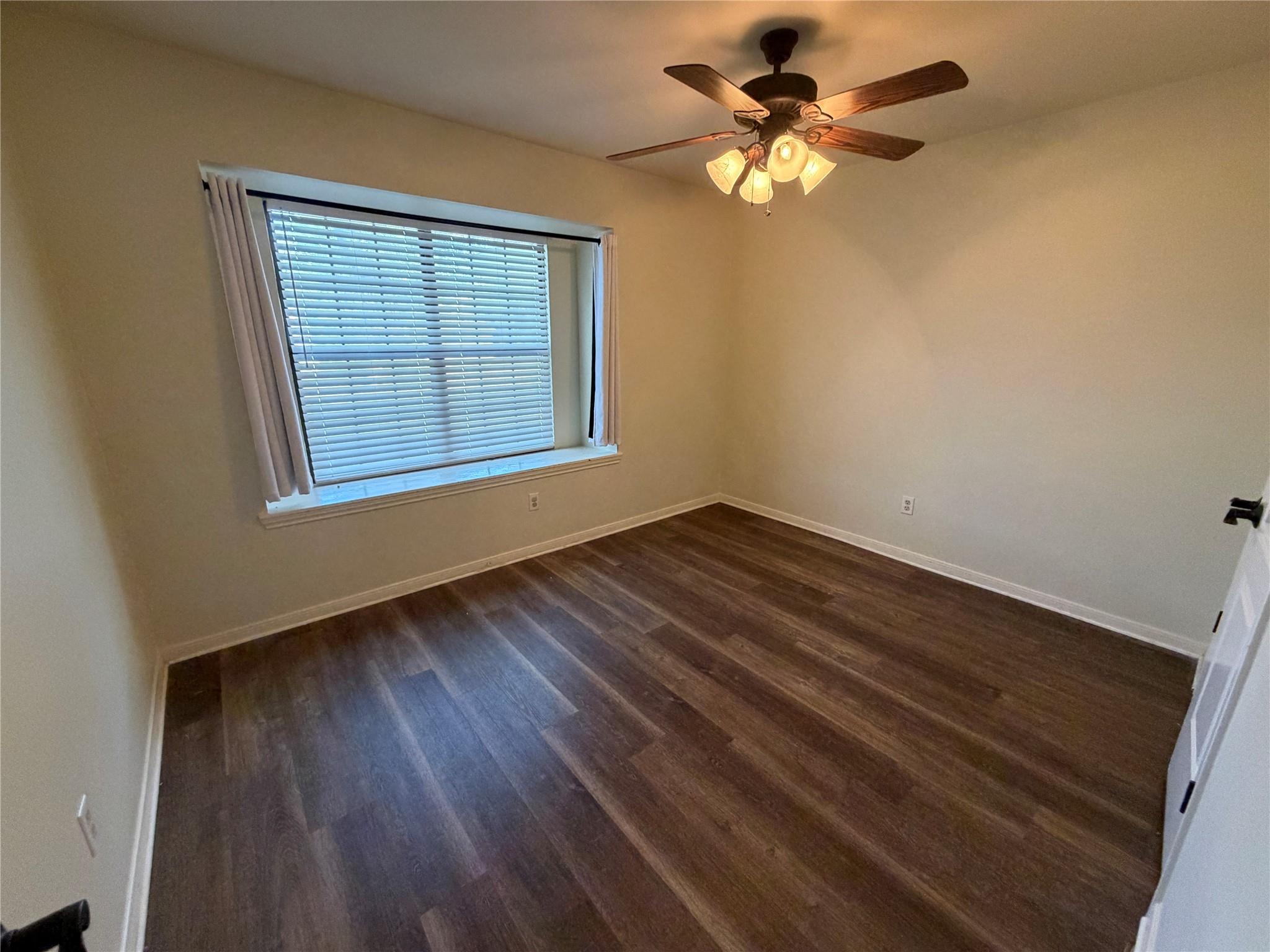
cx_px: 635
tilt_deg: -14.7
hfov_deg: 102.1
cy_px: 476
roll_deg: +0.2
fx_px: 514
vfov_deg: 85.7
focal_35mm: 14
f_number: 2.2
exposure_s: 1/60
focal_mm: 2.22
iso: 500
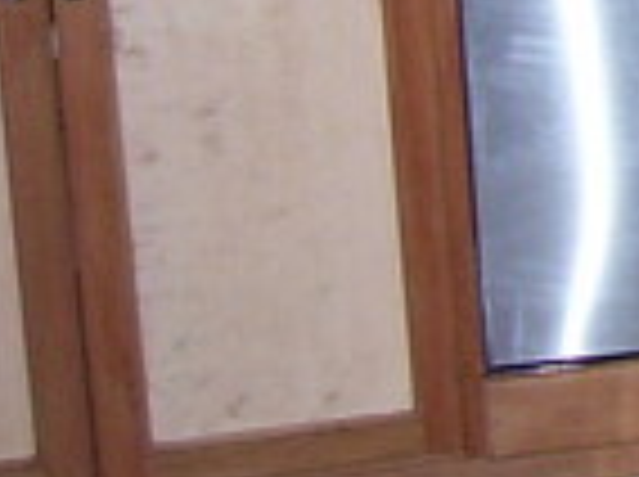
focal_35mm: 160
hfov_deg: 10.8
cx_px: 1456
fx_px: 2949
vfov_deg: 8.7
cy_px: -508
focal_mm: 5.6
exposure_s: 1/60
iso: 125
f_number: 2.7
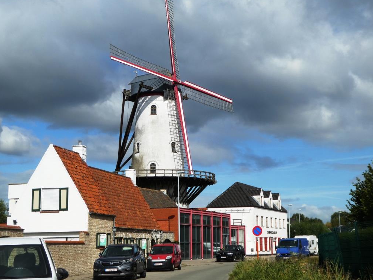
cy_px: 139
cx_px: 189
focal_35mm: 58
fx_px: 625
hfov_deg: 33.2
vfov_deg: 25.2
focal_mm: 10.3
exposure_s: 1/1000
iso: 80
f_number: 4.5
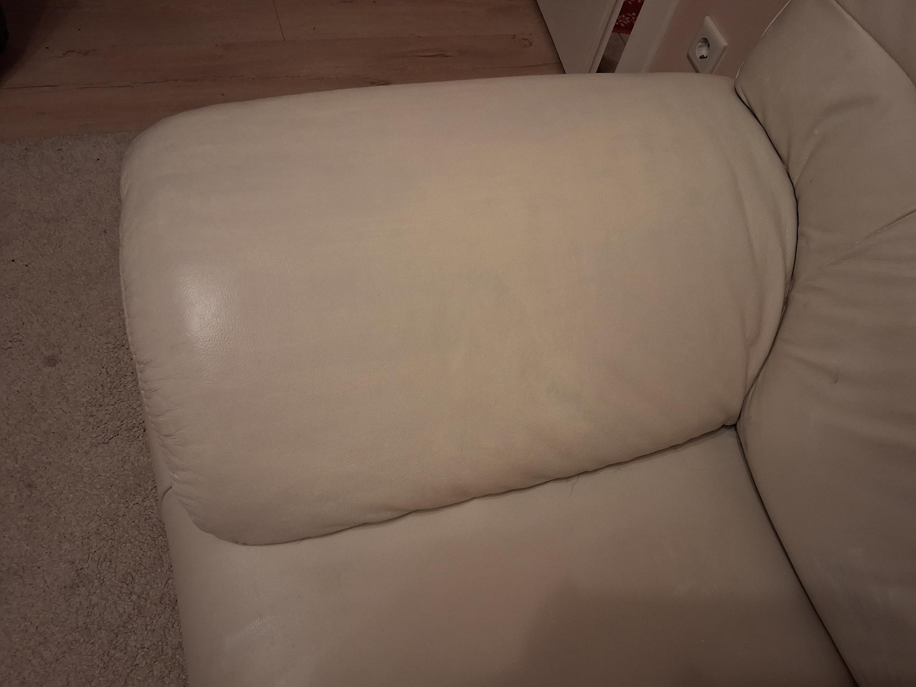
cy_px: 344
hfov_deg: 67.3
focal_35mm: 26
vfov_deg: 53.1
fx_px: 688
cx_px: 458
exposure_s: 1/33
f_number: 1.8
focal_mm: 3.98
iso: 400
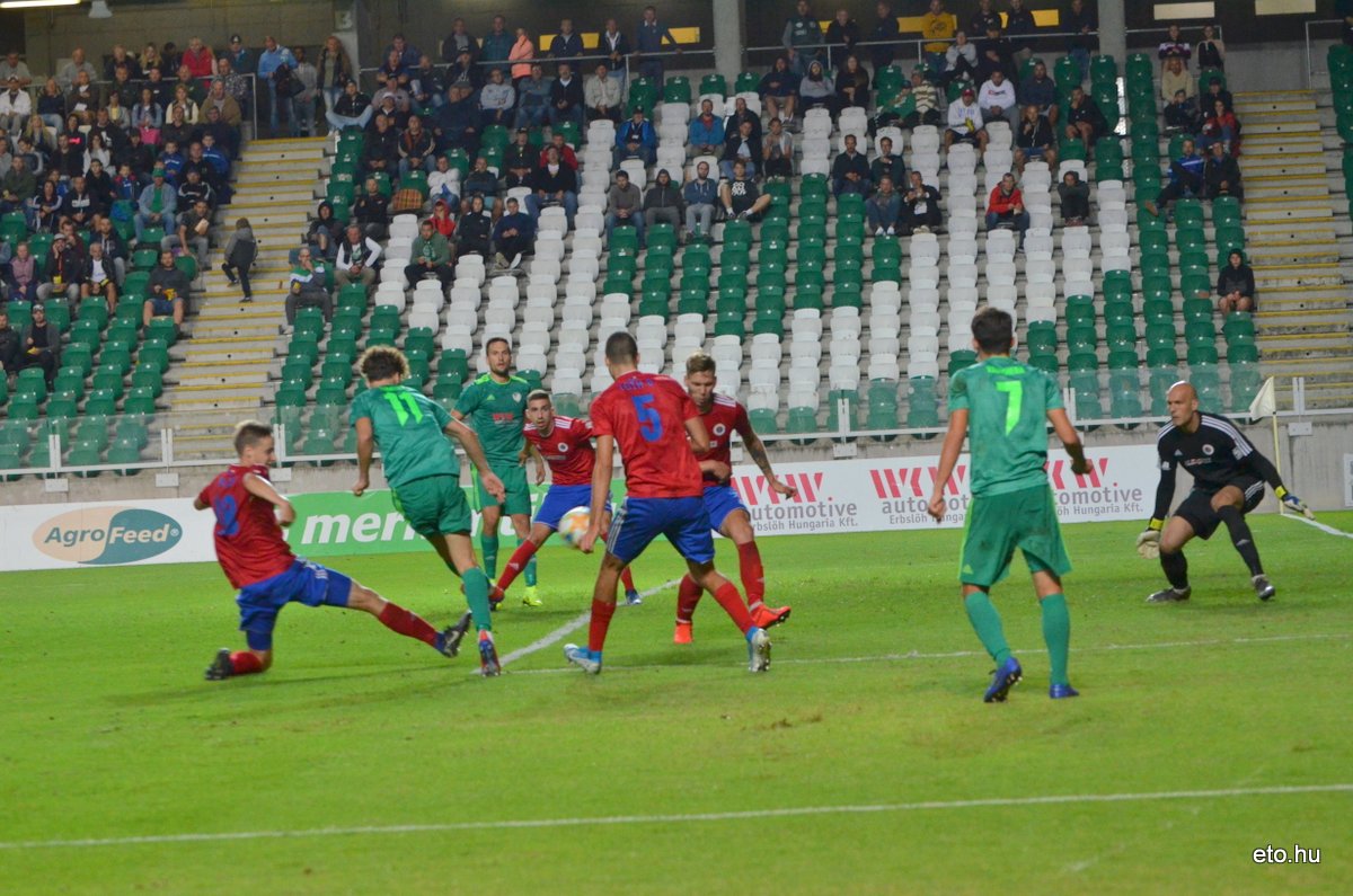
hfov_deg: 13.4
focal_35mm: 153
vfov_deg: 8.9
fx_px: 5739
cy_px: 448
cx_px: 676
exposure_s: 1/400
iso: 1600
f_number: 5
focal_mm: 102
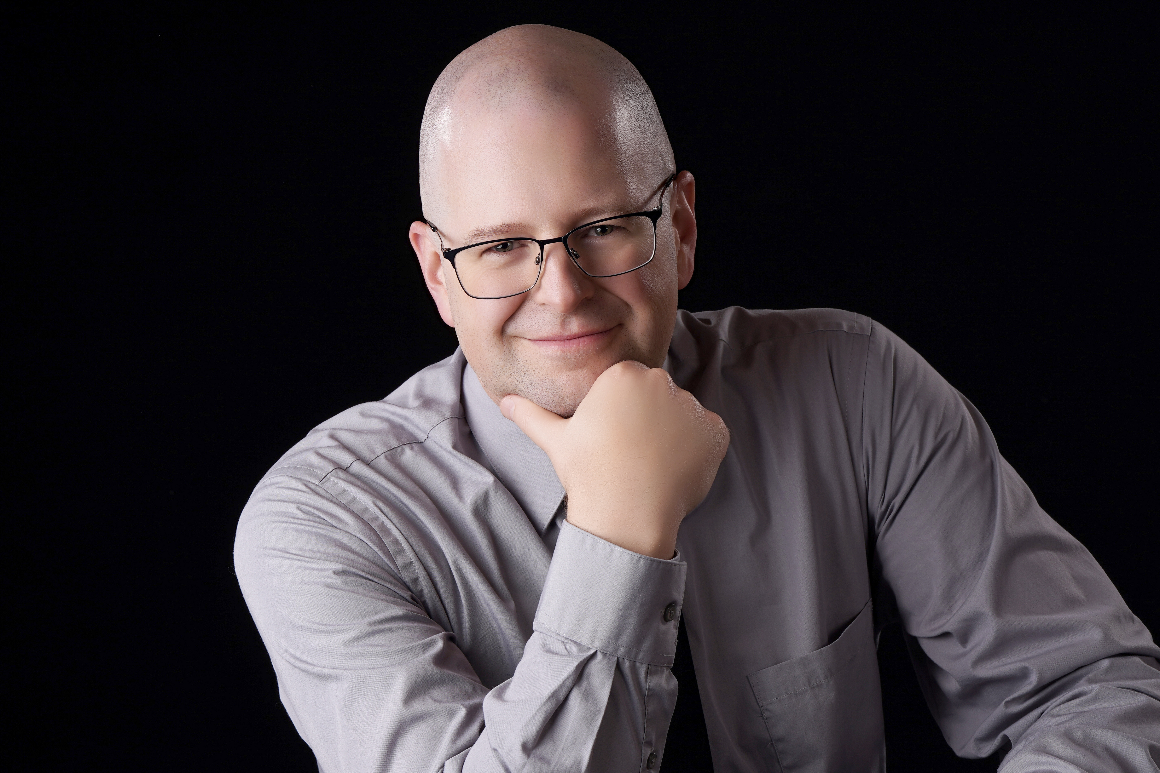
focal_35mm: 128
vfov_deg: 10.7
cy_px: 386
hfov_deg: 16.0
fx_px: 4124
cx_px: 580
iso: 100
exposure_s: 1/125
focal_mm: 128
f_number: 14
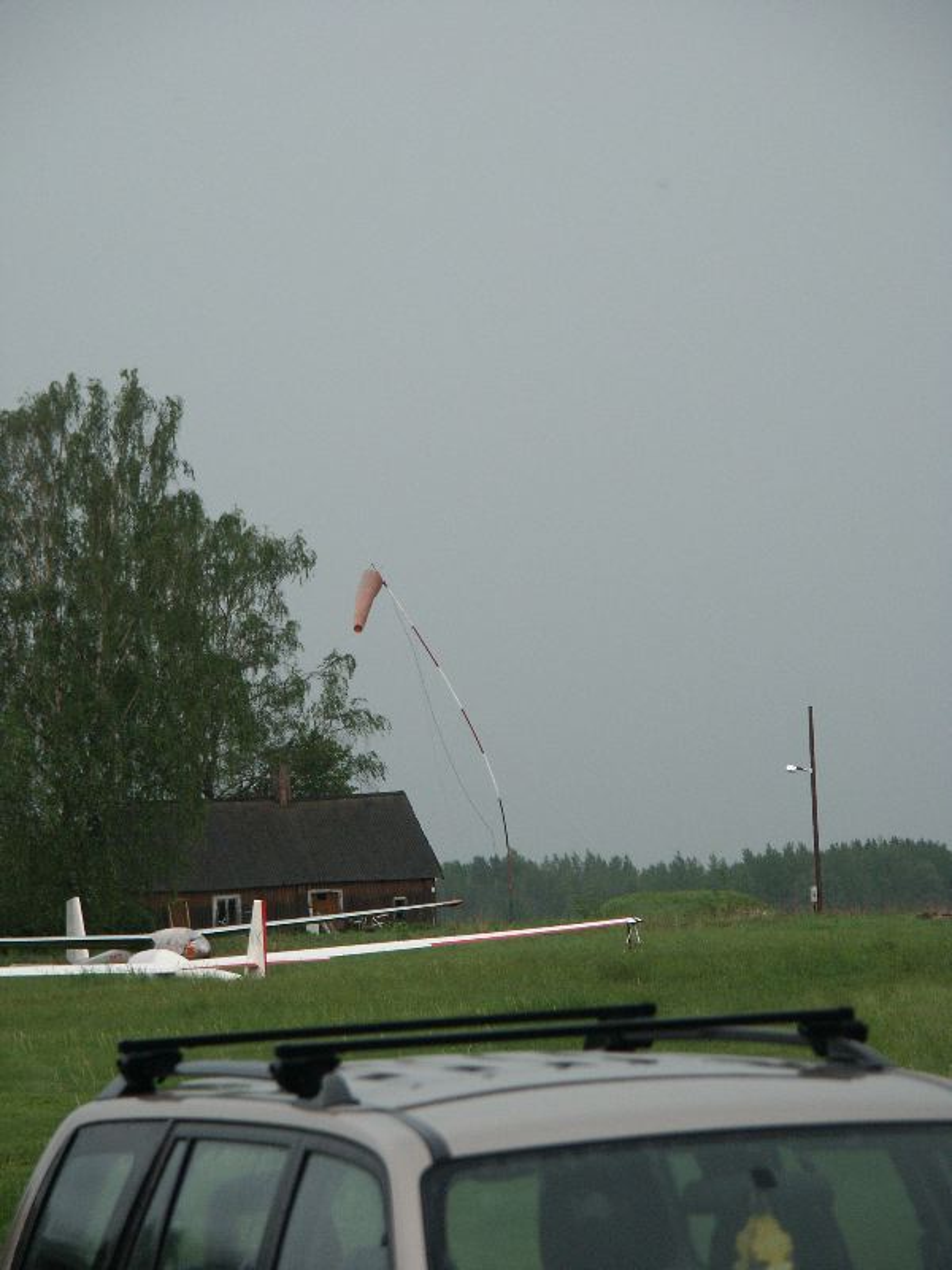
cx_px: 476
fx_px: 7297
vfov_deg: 9.9
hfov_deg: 7.5
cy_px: 635
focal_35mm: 199
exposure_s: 1/90
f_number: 3.5
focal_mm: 50.28
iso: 200
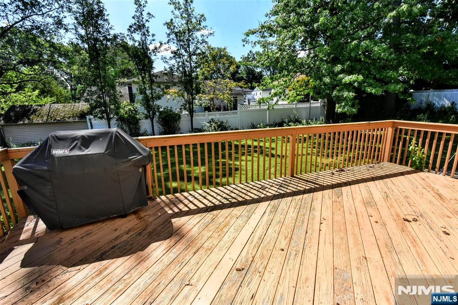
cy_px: 152
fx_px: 216
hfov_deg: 93.3
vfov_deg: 70.5
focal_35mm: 17
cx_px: 229
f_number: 13
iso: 5000
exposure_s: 1/4000
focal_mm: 17
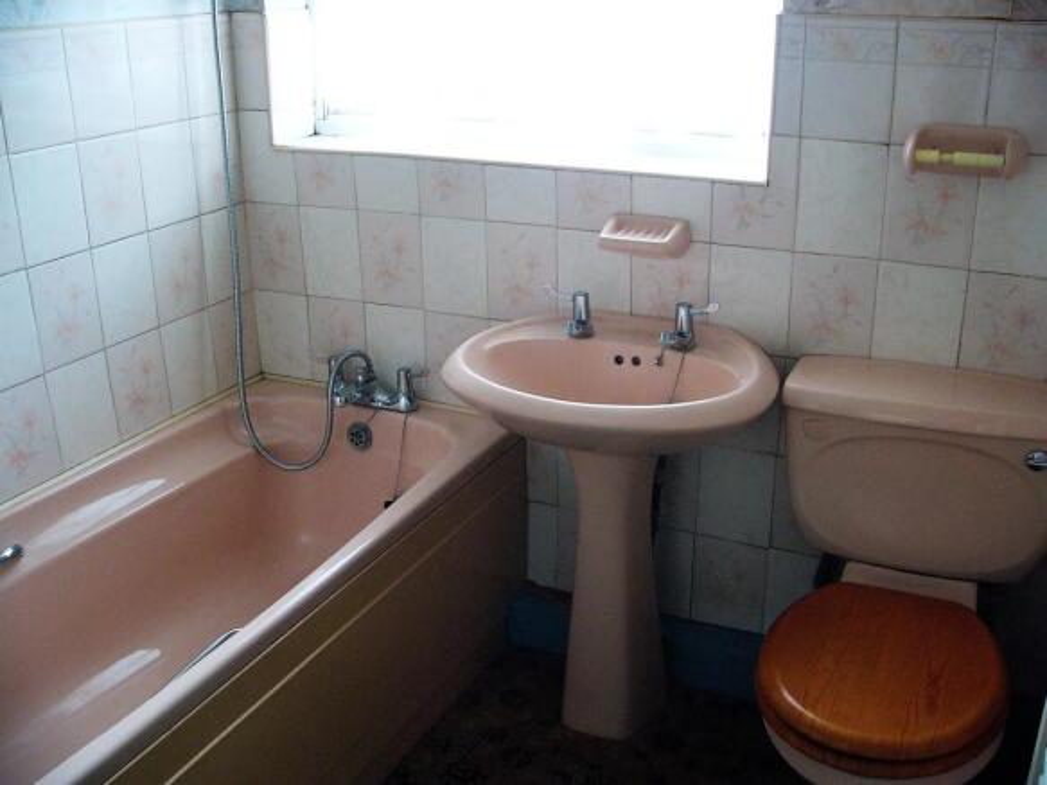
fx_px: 1089
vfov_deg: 39.6
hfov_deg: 51.4
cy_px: 392
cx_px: 524
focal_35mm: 36
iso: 200
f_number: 2.8
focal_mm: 6
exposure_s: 1/40
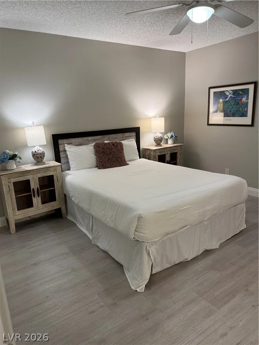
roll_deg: +3.6
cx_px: 130
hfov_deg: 56.8
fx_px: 239
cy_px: 172
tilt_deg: -14.1
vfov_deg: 71.6
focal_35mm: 24
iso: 125
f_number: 1.78
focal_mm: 6.76
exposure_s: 1/60
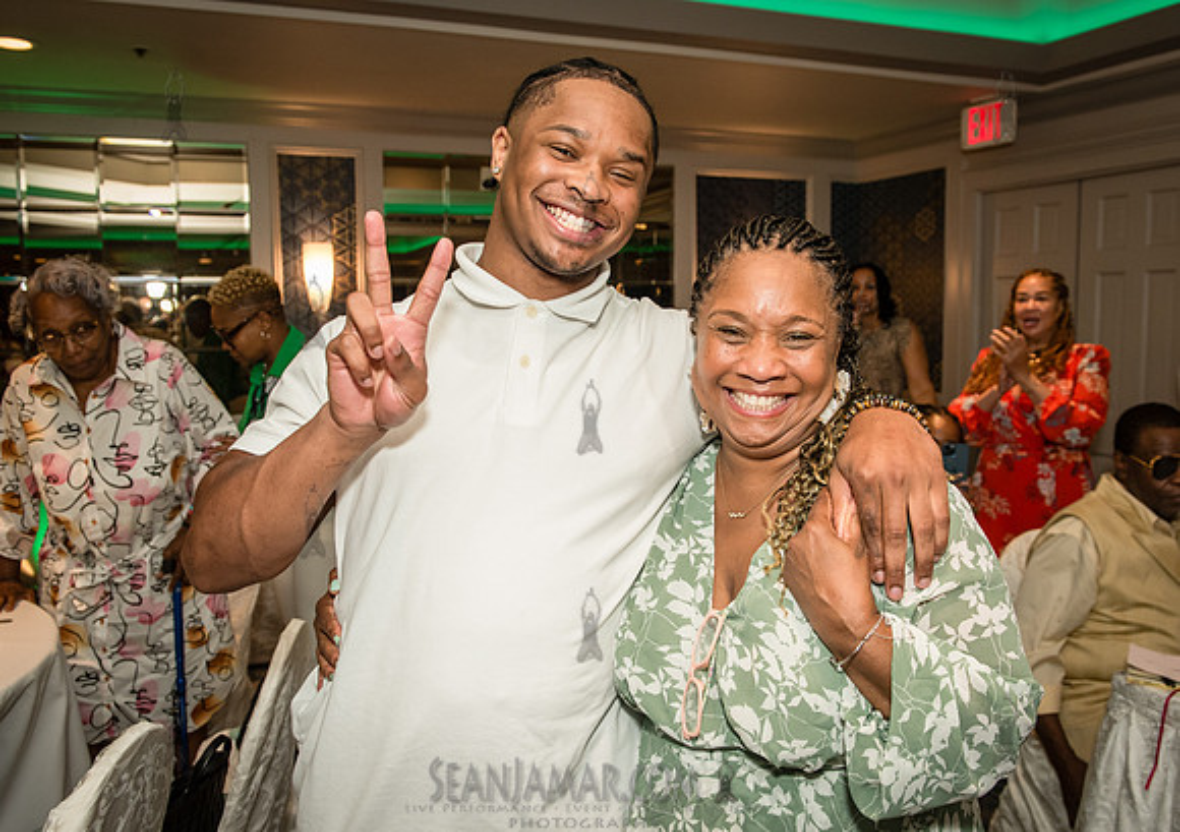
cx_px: 618
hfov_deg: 57.1
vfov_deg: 42.0
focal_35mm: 32
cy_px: 425
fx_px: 1083
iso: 1600
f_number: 3.5
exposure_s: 1/200
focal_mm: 27
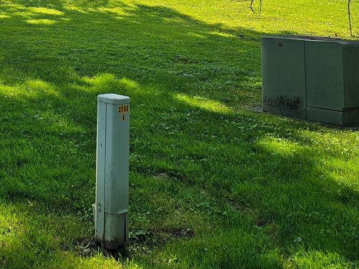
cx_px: -43
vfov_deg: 21.6
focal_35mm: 62
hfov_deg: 28.2
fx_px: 643
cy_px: -70
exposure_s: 1/705
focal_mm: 6.3
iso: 12
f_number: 1.7
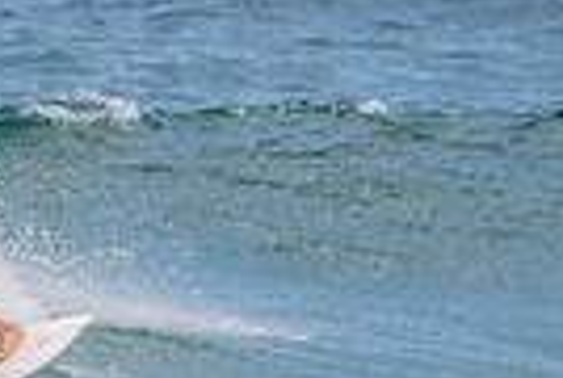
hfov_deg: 0.9
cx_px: 165
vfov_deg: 0.6
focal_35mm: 2372
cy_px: 336
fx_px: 37178
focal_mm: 400
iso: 320
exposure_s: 1/2000
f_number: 5.6
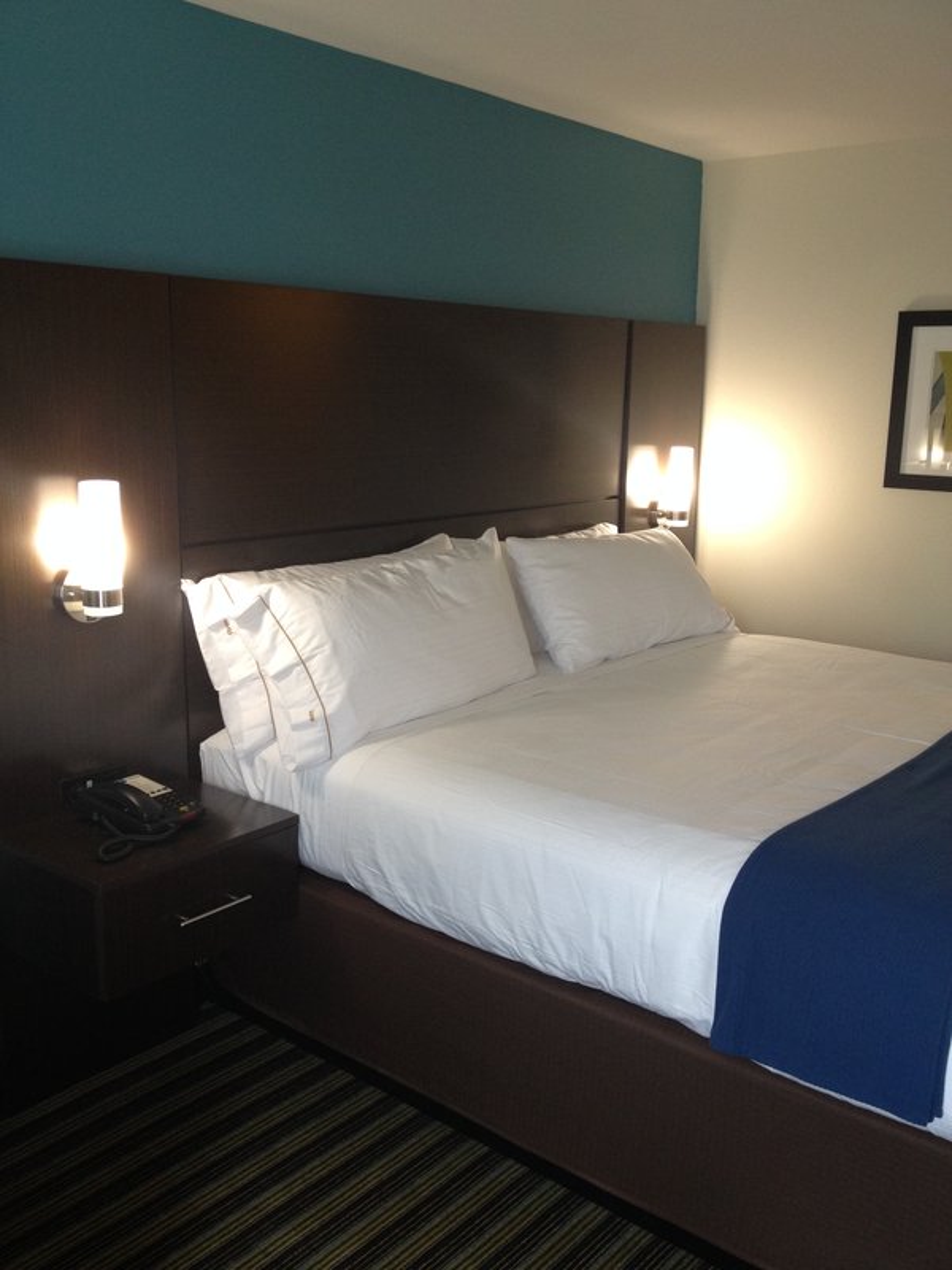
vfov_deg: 52.6
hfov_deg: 40.7
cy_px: 635
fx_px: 1283
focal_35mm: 35
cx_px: 476
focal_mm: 4.28
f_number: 2.4
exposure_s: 1/20
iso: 100
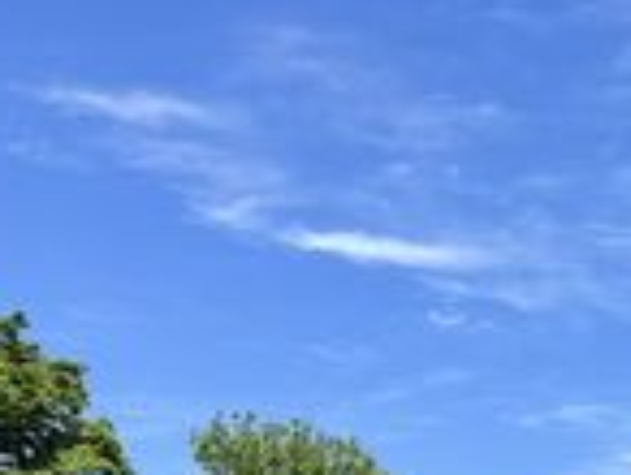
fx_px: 1497
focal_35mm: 82
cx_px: 743
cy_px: 797
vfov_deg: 15.9
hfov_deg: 22.1
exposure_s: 1/2710
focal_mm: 6.76
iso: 80
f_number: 1.78
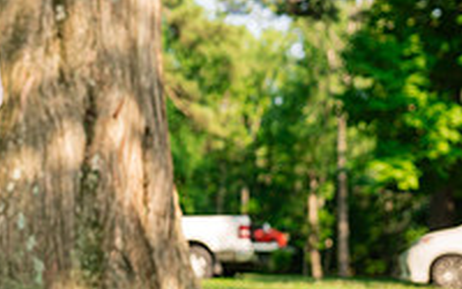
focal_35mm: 71
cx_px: -139
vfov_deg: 18.3
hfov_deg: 25.1
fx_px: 894
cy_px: 163
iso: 250
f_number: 2.8
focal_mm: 24
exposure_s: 1/800
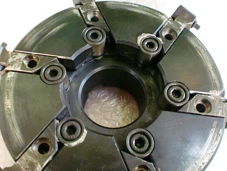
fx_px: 230
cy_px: 86
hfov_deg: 52.6
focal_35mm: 35
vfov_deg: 40.7
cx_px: 114
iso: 1600
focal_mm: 6.3
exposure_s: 1/40
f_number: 3.1
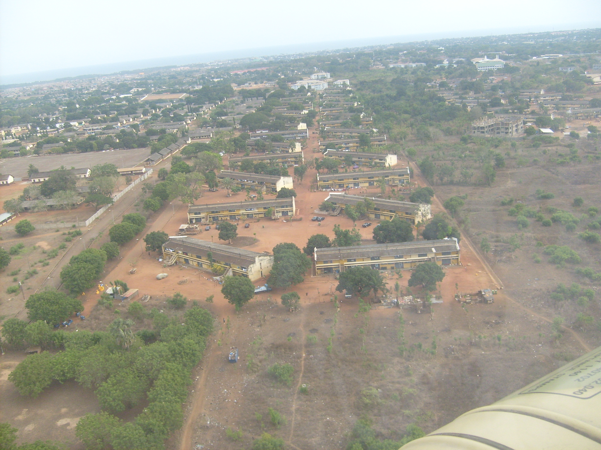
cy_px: 225
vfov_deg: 40.7
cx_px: 300
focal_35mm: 35
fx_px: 608
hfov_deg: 52.6
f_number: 2.8
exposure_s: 1/350
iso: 80
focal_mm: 5.8
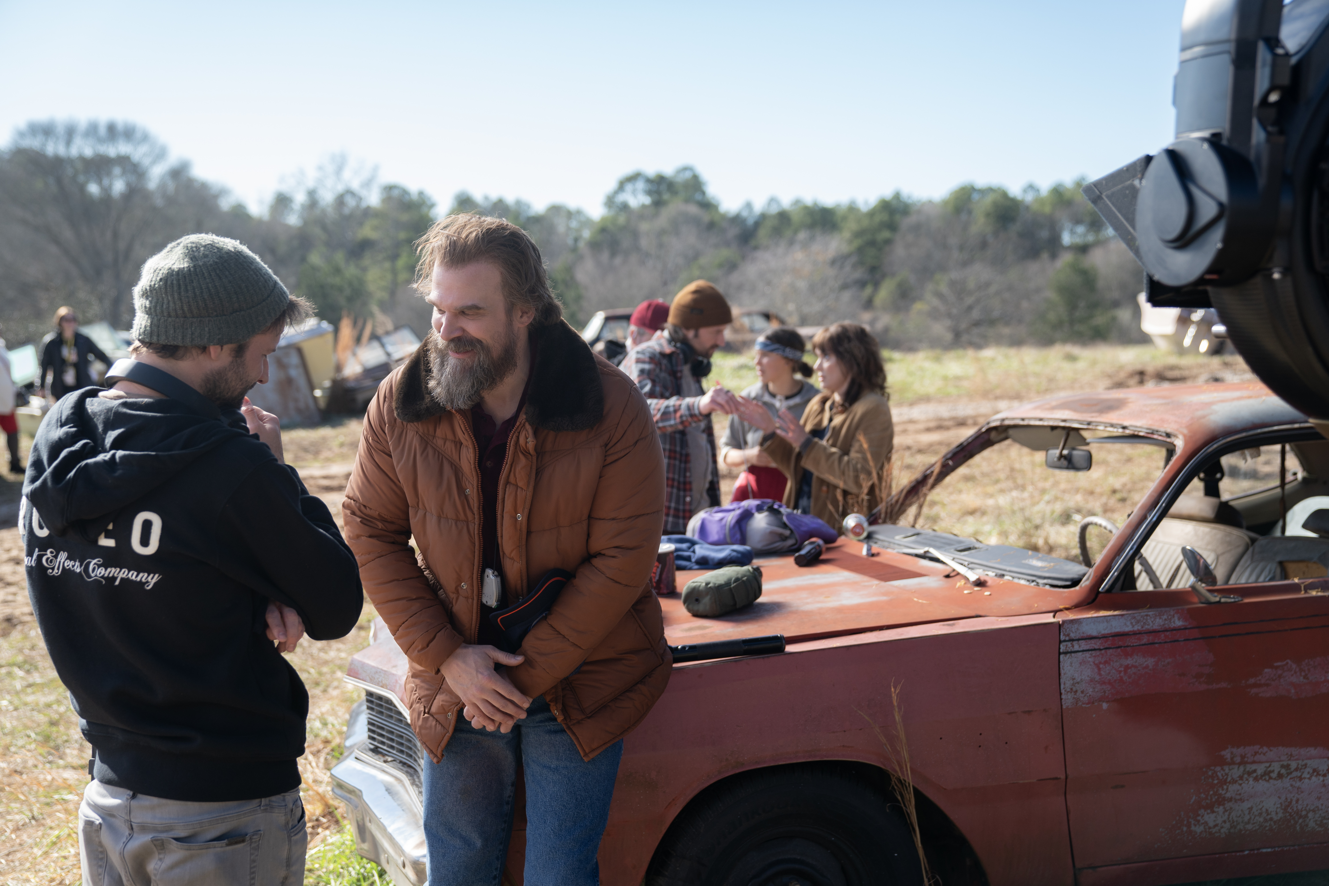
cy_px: 443
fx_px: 1661
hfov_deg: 43.6
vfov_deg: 29.9
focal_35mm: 45
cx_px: 664
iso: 200
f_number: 3.2
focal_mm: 45
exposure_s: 1/800
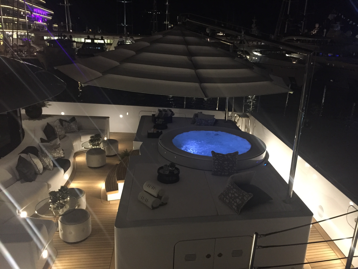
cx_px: 179
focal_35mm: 29
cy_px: 134
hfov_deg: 61.7
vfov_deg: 48.2
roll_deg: -2.4
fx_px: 300
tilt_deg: -17.7
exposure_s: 1/17
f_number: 2.2
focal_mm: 4.15
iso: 400
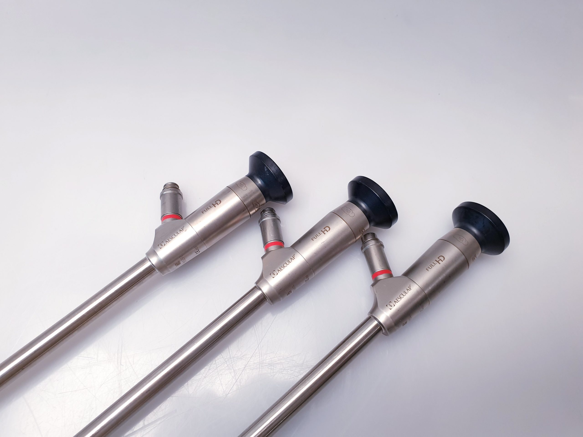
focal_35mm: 26
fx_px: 438
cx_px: 292
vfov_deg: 53.1
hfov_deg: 67.3
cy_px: 218
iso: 80
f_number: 2.4
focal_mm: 4.3
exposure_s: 1/50
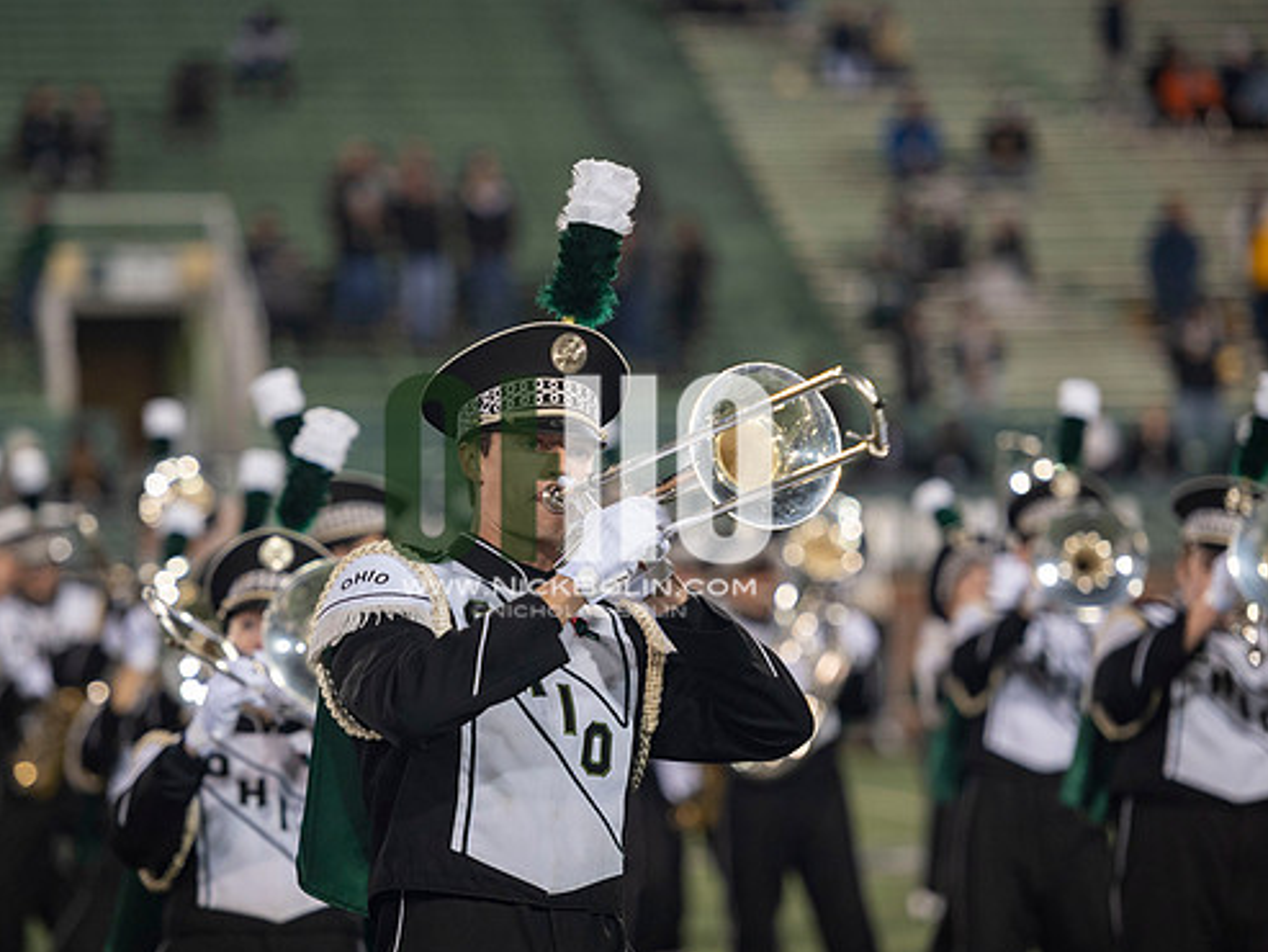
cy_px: 494
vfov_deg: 7.7
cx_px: 579
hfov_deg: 10.3
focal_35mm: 192
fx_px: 7035
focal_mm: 170
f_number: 2.8
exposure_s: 1/500
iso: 1000
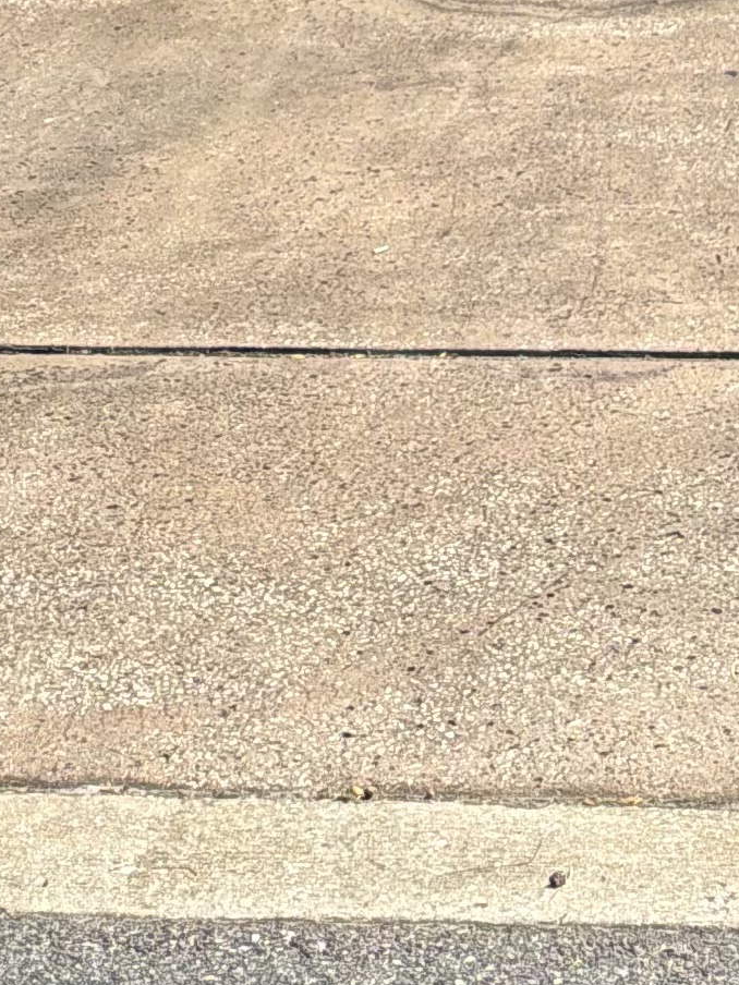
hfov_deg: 13.3
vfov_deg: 14.4
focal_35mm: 107
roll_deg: -0.7
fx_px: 3046
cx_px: 977
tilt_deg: +8.6
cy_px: -1138
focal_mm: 6.76
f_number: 1.78
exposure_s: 1/6173
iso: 100
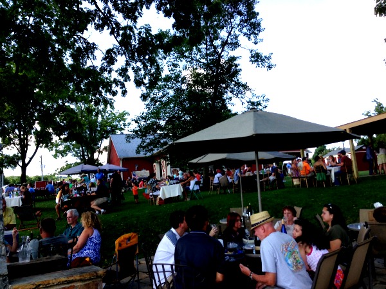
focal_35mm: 33
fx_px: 368
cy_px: 144
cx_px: 193
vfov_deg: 42.9
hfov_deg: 55.4
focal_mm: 4.13
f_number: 2.4
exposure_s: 1/484
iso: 50
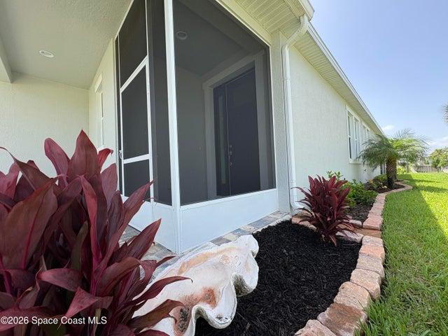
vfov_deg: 85.7
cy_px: 168
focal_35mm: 14
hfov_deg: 102.1
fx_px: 181
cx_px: 224
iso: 40
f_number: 2.2
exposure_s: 1/440
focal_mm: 2.22
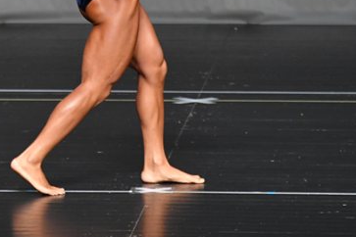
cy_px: 3
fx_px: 6645
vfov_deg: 2.0
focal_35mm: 672
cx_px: 104
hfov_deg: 3.1
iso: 2500
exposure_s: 1/400
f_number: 5.6
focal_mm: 210
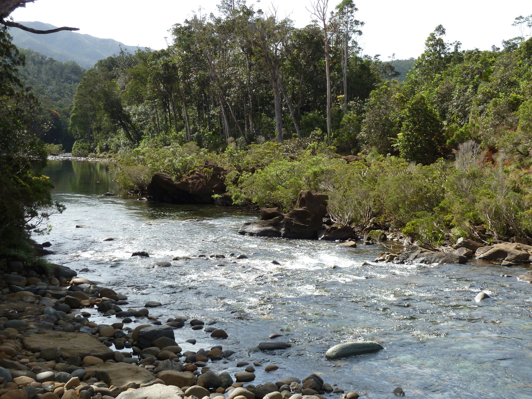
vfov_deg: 28.0
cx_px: 266
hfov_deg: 36.8
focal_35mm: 52
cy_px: 200
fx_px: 799
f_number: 3.8
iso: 80
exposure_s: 1/320
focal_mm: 8.5
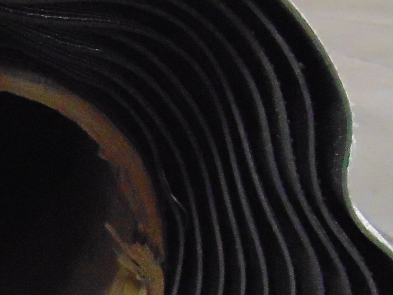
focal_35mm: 77
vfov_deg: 18.8
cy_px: 275
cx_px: -69
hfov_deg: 23.3
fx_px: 874
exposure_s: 1/25
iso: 800
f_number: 3
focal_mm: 4.5
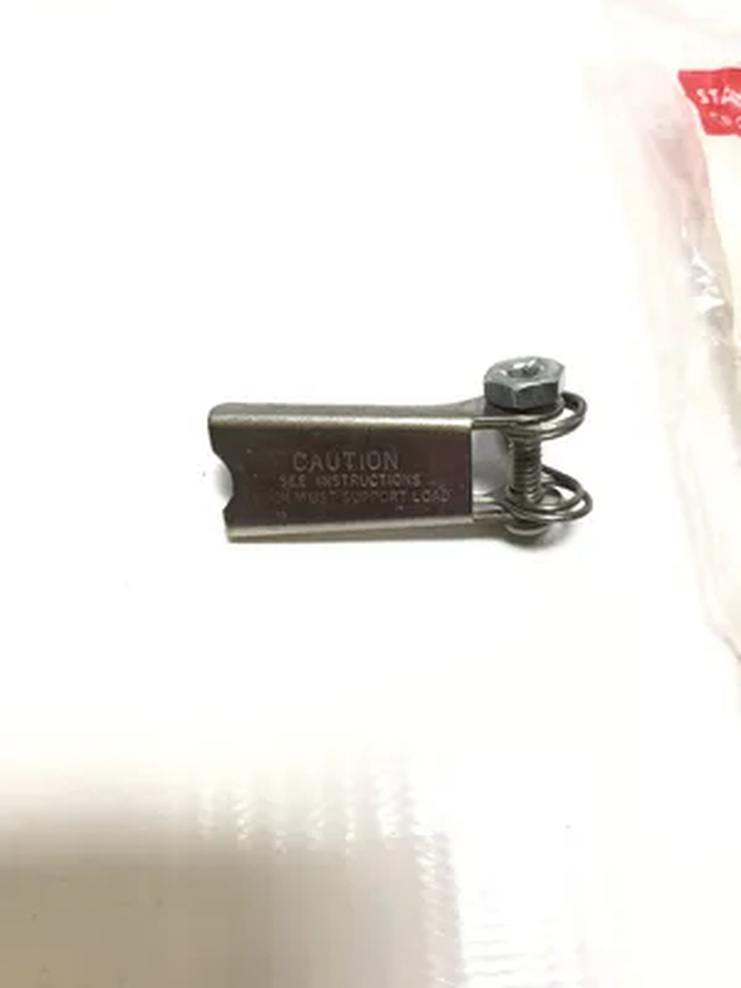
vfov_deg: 58.4
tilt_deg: -65.8
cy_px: 494
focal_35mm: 31
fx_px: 885
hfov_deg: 45.4
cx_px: 370
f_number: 2.4
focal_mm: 3.3
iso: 32
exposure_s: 1/120
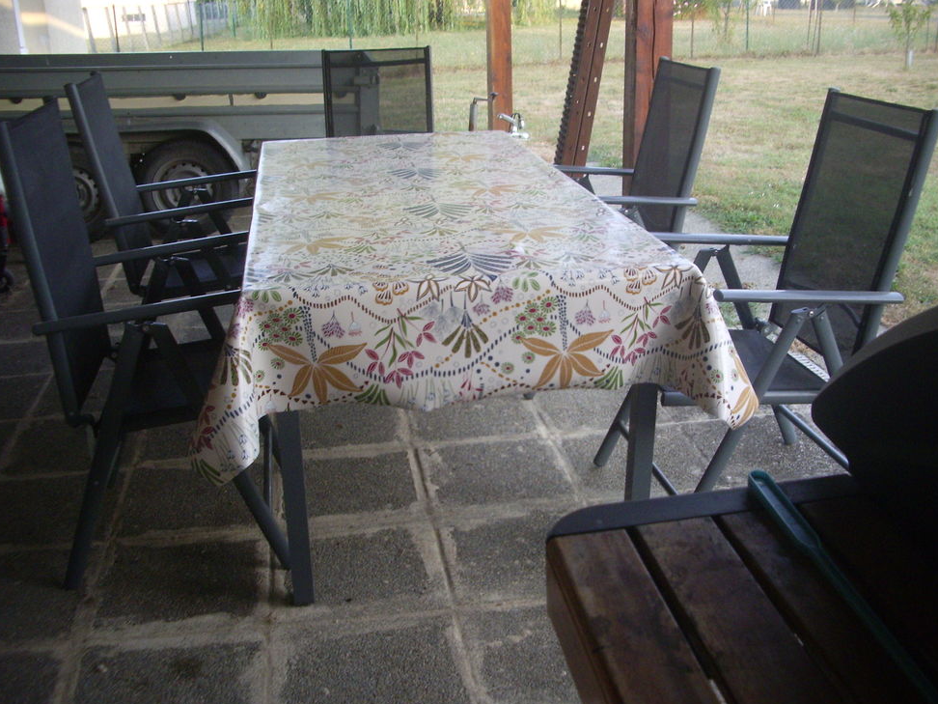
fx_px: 976
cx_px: 474
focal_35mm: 36
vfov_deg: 39.7
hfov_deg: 51.4
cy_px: 361
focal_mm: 5.8
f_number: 2.6
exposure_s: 1/80
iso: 160
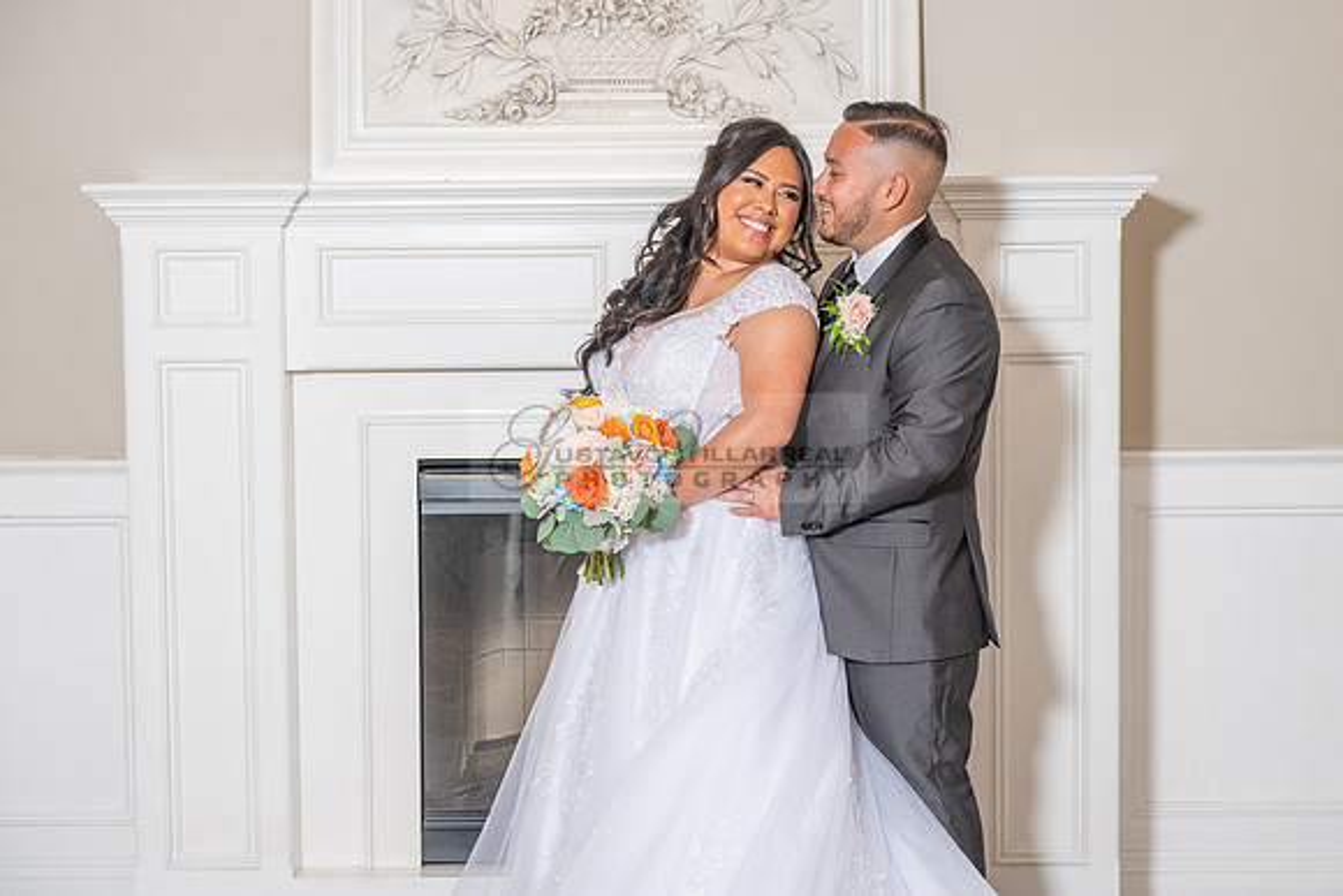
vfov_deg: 18.6
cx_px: 704
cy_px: 427
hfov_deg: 27.5
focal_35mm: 73
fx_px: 2742
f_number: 4.5
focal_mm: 70
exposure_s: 1/160
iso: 640
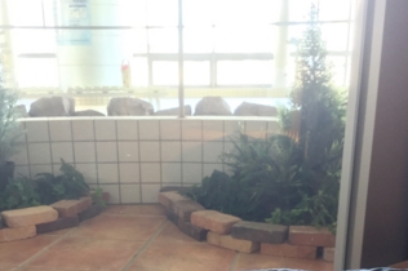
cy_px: 243
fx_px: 521
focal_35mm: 46
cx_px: 196
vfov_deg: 28.1
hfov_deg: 42.8
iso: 100
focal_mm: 3.3
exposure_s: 1/30
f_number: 2.4
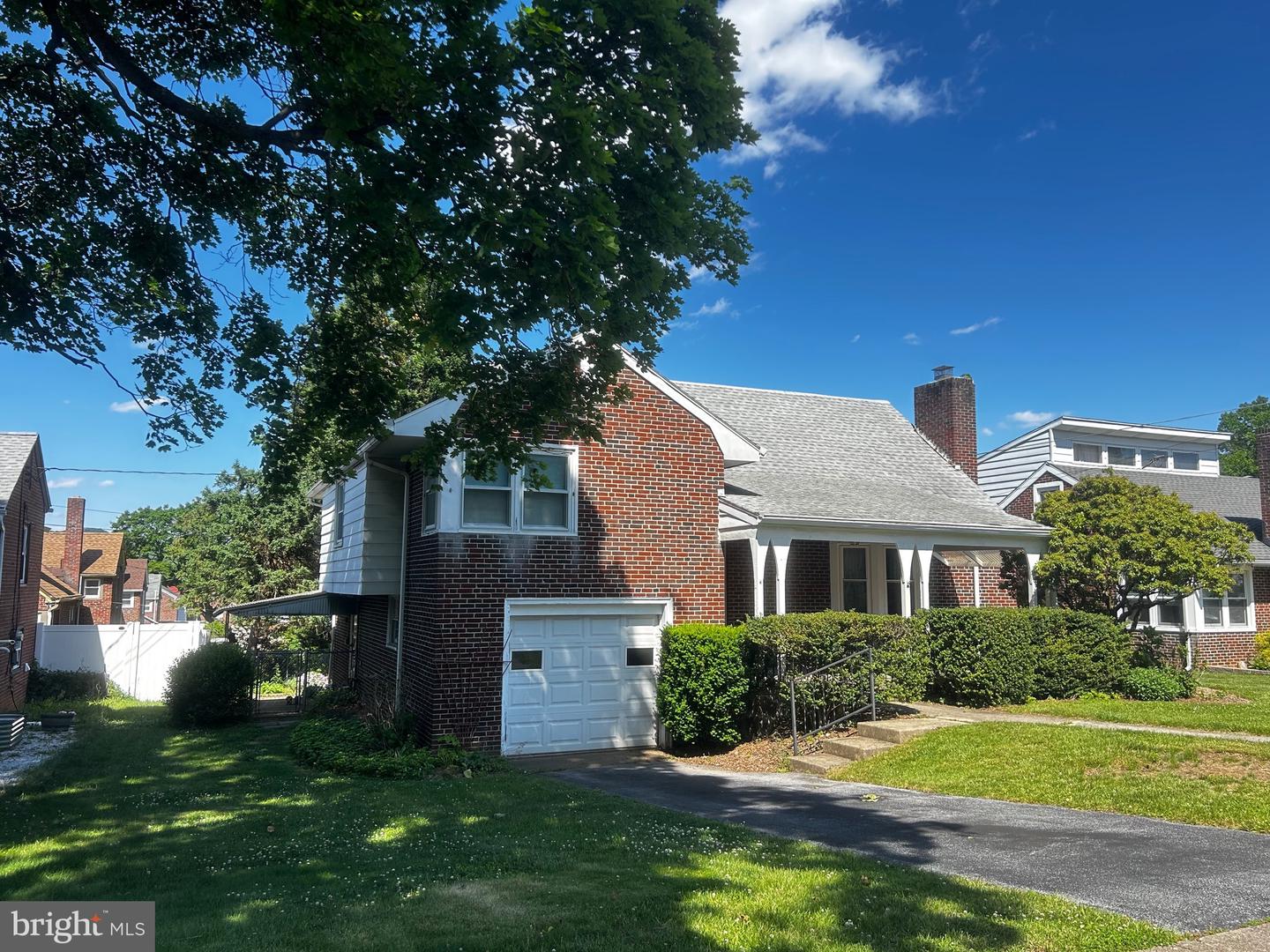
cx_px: 635
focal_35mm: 26
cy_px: 476
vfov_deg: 53.1
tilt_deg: +5.7
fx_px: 954
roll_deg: -0.4
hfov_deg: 67.3
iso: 50
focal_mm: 5.7
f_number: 1.5
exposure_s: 1/1280
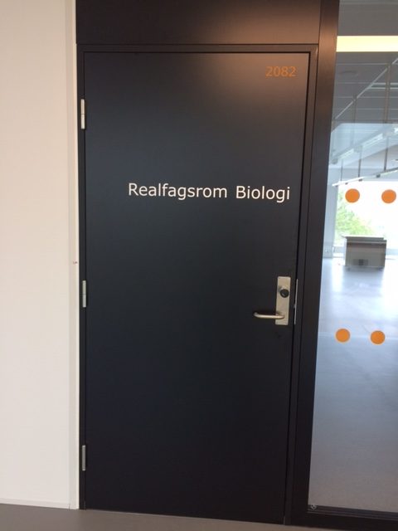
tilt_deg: -8.5
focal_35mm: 29
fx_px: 445
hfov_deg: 48.2
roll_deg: -1.1
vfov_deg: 61.7
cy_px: 266
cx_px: 199
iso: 40
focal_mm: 4.15
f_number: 2.2
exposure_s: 1/33
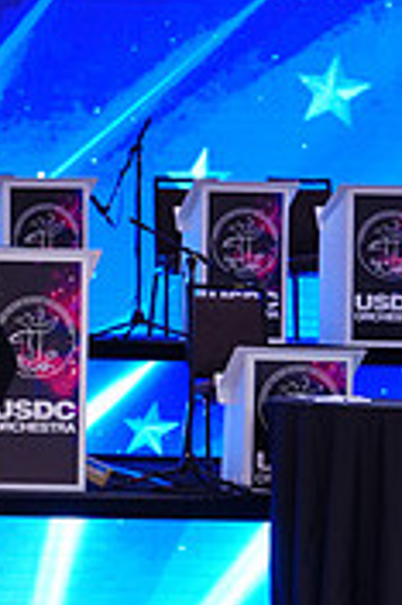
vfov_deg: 12.5
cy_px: 263
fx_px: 2769
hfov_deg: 7.7
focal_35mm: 165
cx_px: -563
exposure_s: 1/500
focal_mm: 50
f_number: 4
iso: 1000
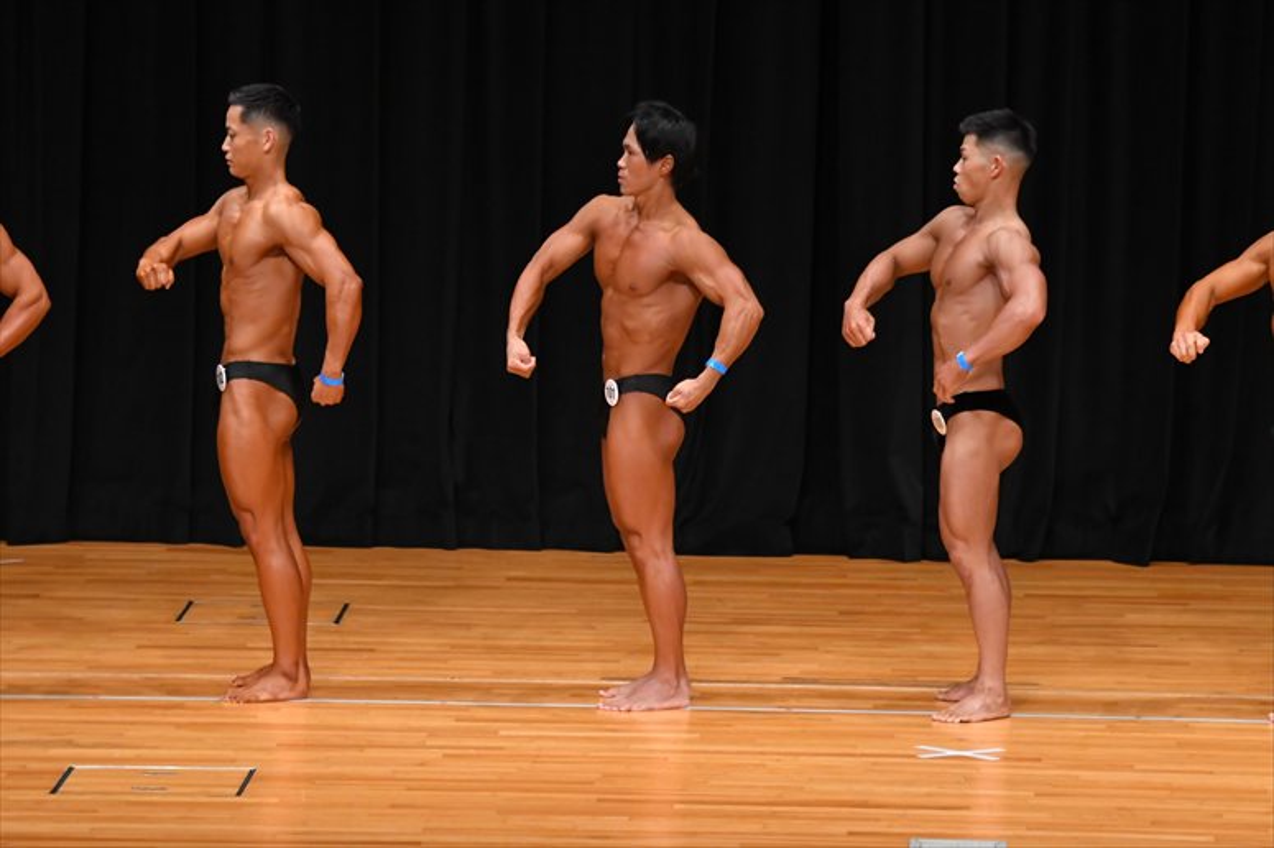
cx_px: 637
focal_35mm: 225
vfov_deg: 6.1
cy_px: 424
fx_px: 7959
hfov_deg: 9.2
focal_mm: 150
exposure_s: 1/400
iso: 3200
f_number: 5.6
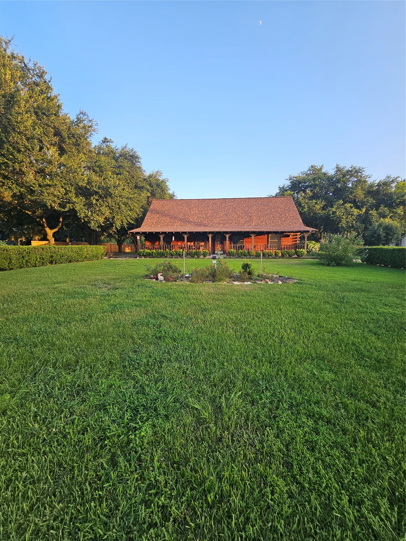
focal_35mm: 13
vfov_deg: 106.2
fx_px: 203
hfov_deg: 89.9
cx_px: 203
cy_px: 270
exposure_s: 1/212
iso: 50
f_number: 2.2
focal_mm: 2.2
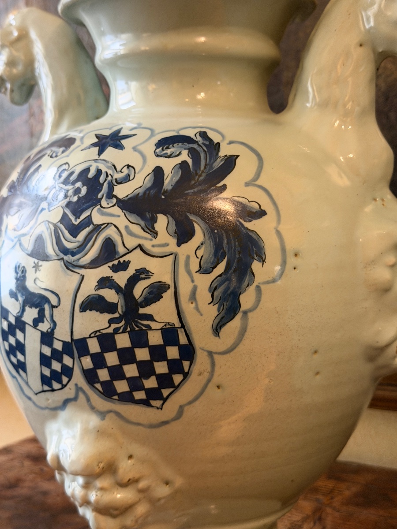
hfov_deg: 30.3
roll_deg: -0.5
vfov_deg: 39.7
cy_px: 264
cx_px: 198
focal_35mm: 48
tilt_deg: -4.0
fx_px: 734
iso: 500
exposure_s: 1/33
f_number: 1.78
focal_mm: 6.76
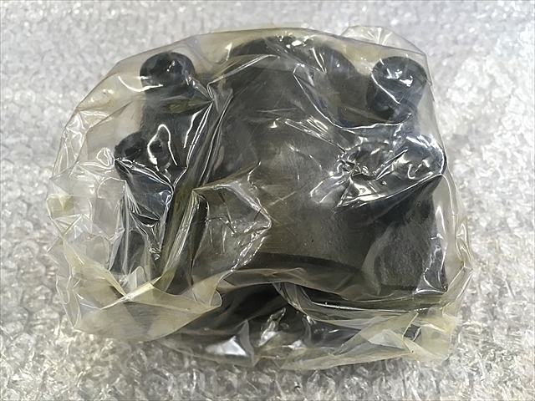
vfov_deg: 48.2
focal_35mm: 29
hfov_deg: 61.7
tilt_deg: -55.2
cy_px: 200
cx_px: 268
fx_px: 448
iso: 64
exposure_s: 1/30
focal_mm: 4.15
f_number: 2.2
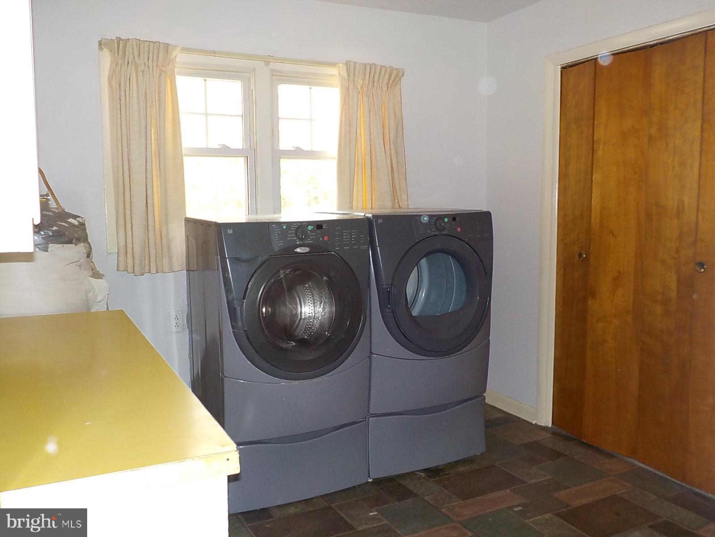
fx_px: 620
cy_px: 268
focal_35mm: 30
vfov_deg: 46.8
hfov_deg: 60.0
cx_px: 358
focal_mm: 4.1
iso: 200
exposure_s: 1/30
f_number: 3.3
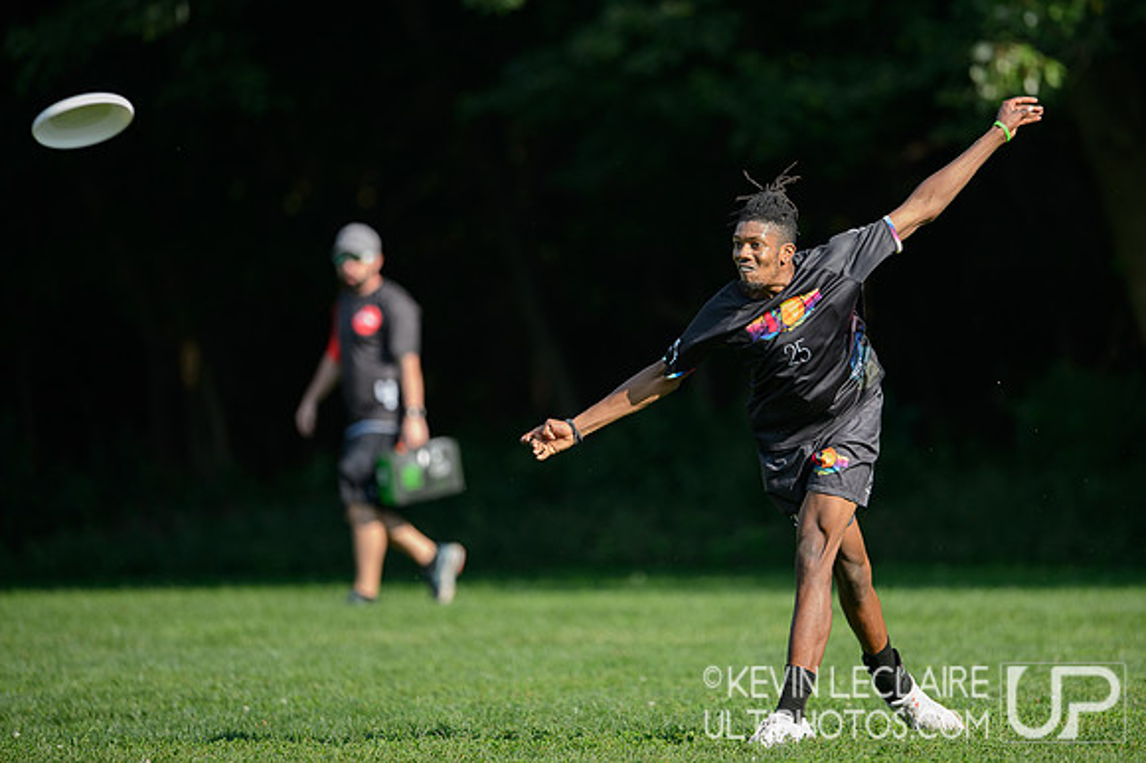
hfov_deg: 4.5
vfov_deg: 3.0
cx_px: 655
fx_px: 14540
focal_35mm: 457
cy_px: 327
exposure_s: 1/1250
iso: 400
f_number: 2.8
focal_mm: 400
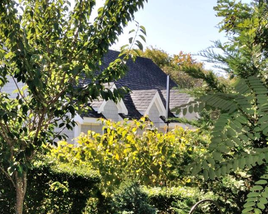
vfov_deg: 24.4
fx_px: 476
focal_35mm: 60
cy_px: 207
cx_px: 91
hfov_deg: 31.2
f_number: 18
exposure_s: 1/100
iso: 400
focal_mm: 18
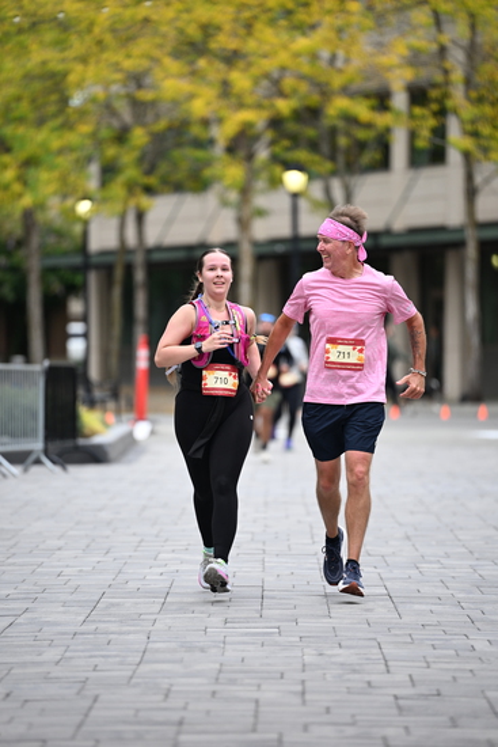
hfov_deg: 6.9
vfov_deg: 10.3
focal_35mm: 200
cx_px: 249
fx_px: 4147
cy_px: 374
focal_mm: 200
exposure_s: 1/1600
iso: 640
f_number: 2.8
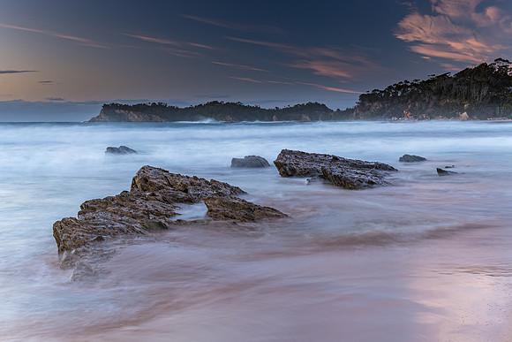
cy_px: 171
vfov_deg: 29.9
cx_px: 266
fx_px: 639
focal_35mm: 45
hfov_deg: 43.6
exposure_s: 4
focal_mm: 28
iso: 80
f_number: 9
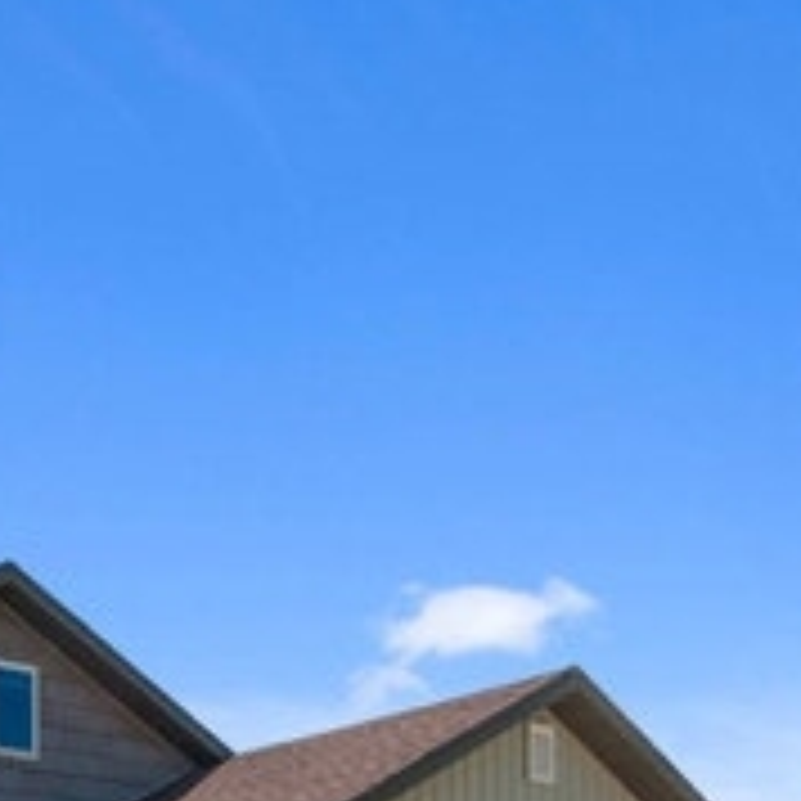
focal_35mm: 55
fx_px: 1440
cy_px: 950
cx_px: -140
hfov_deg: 27.6
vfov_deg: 27.5
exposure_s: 1/200
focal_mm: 12
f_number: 8
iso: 100
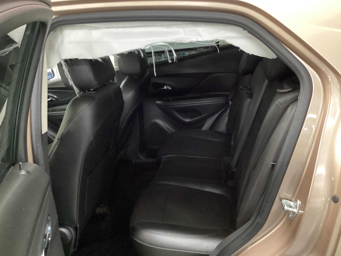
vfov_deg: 45.4
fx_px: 305
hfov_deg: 58.4
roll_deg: +6.4
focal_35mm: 31
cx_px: 170
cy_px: 128
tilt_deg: -21.0
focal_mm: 3.3
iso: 800
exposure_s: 1/20
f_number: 2.4
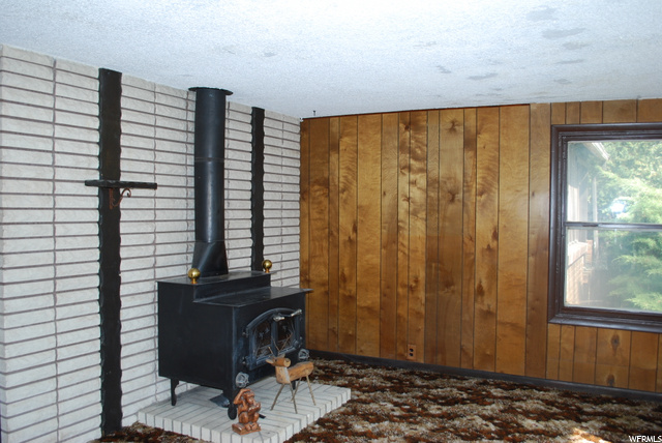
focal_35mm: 30
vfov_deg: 43.7
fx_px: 552
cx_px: 331
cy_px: 222
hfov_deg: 61.9
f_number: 3.8
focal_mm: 20
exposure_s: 1/60
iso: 200
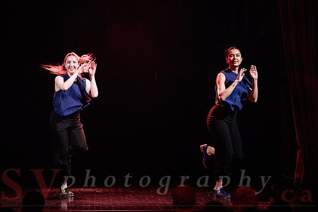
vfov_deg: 8.8
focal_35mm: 155
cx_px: 144
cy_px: 80
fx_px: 1372
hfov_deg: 13.2
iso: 1600
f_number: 2.8
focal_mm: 125
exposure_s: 1/200
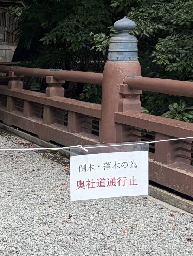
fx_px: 676
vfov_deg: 21.5
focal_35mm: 91
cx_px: -108
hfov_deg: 14.9
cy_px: 156
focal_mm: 5.96
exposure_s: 1/2283
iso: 50
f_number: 1.6
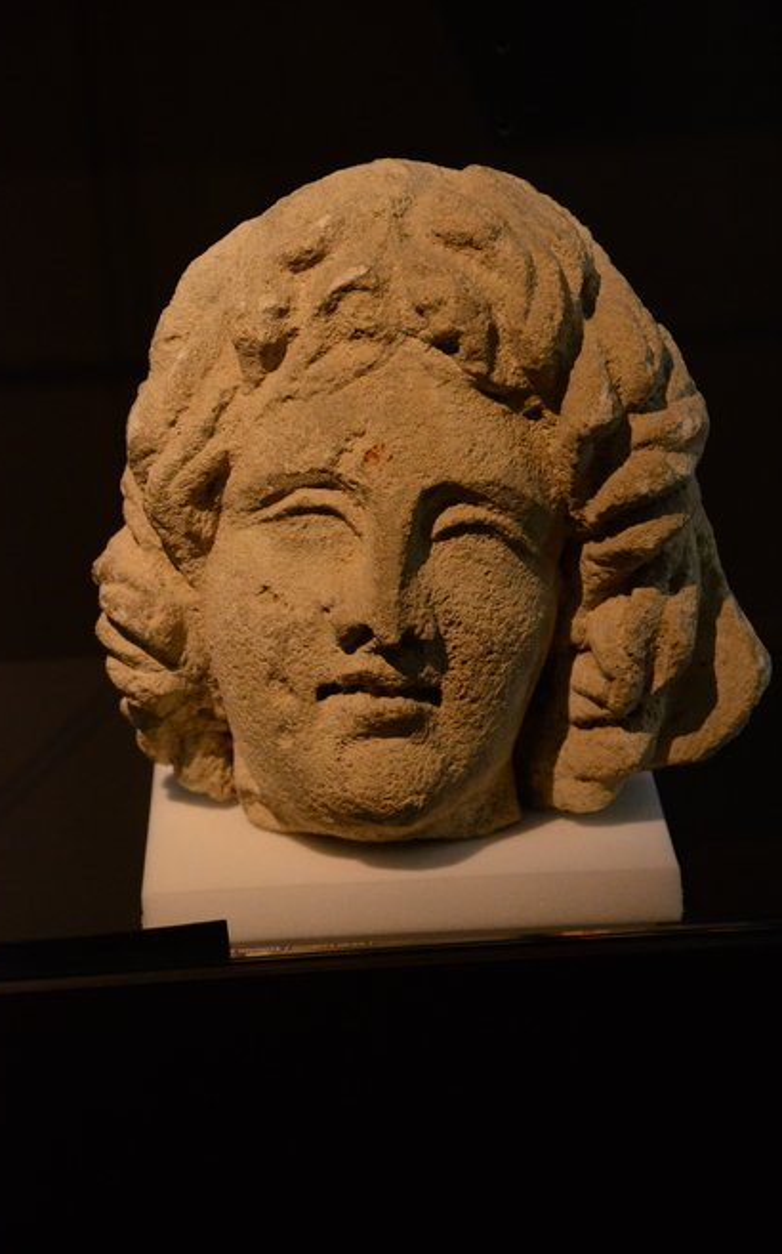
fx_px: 3687
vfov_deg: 19.3
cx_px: 395
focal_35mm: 108
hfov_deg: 12.1
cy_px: 628
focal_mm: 70
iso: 2500
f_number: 5.3
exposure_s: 1/250
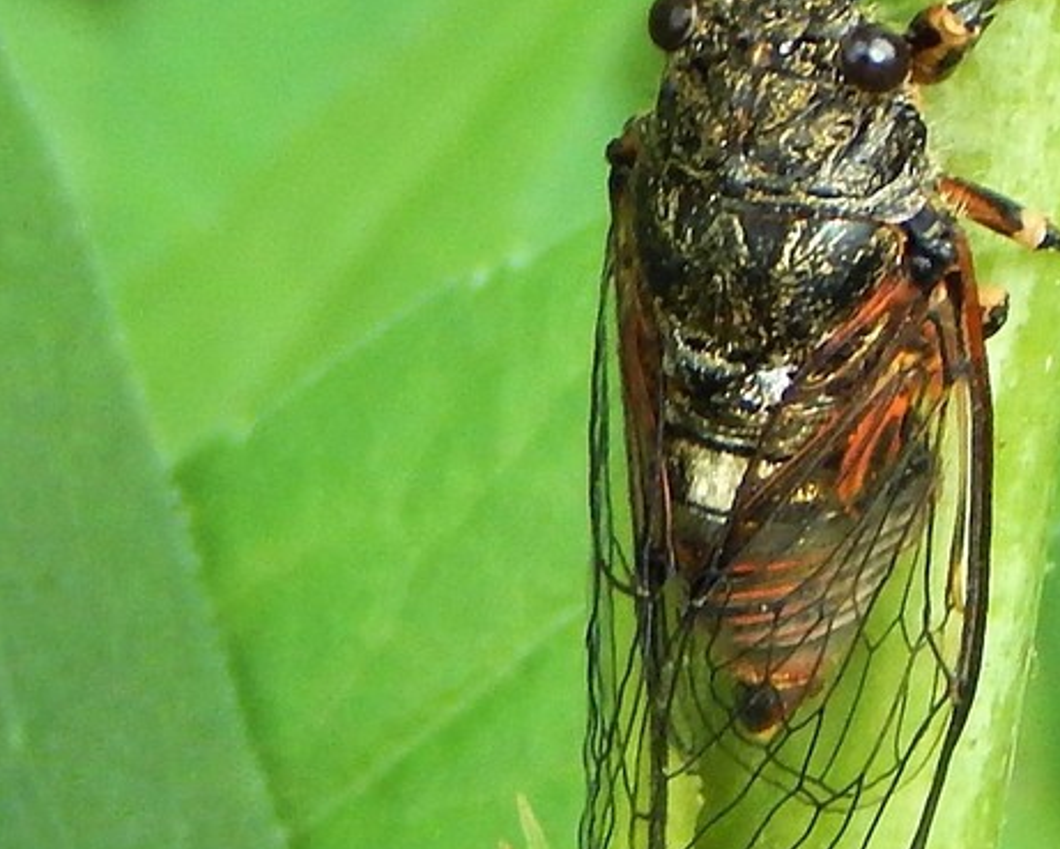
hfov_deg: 6.7
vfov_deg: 5.4
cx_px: 794
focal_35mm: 289
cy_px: 414
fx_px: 9068
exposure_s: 1/30
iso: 200
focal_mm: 28.7
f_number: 5.1
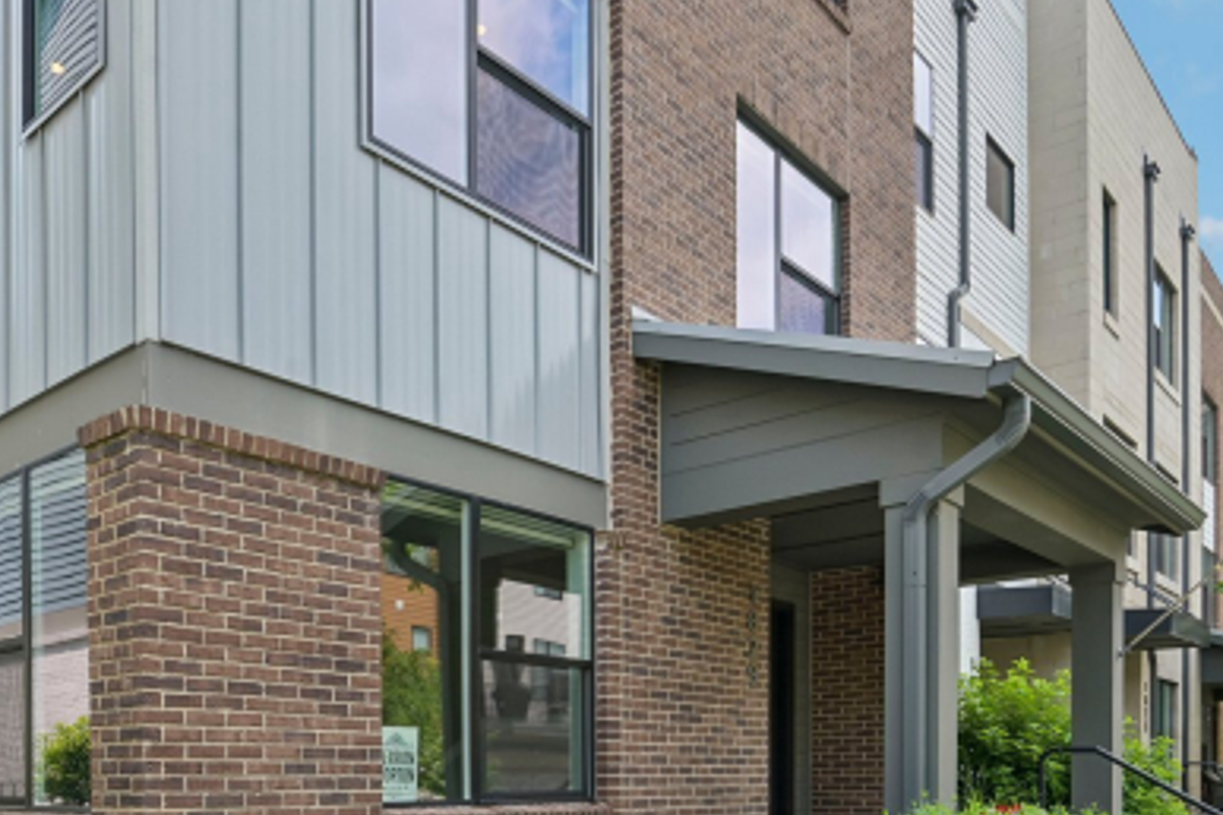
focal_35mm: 31
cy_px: 758
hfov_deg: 59.5
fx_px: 1053
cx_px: 455
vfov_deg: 38.9
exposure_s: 1/80
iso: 100
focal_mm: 16
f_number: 8
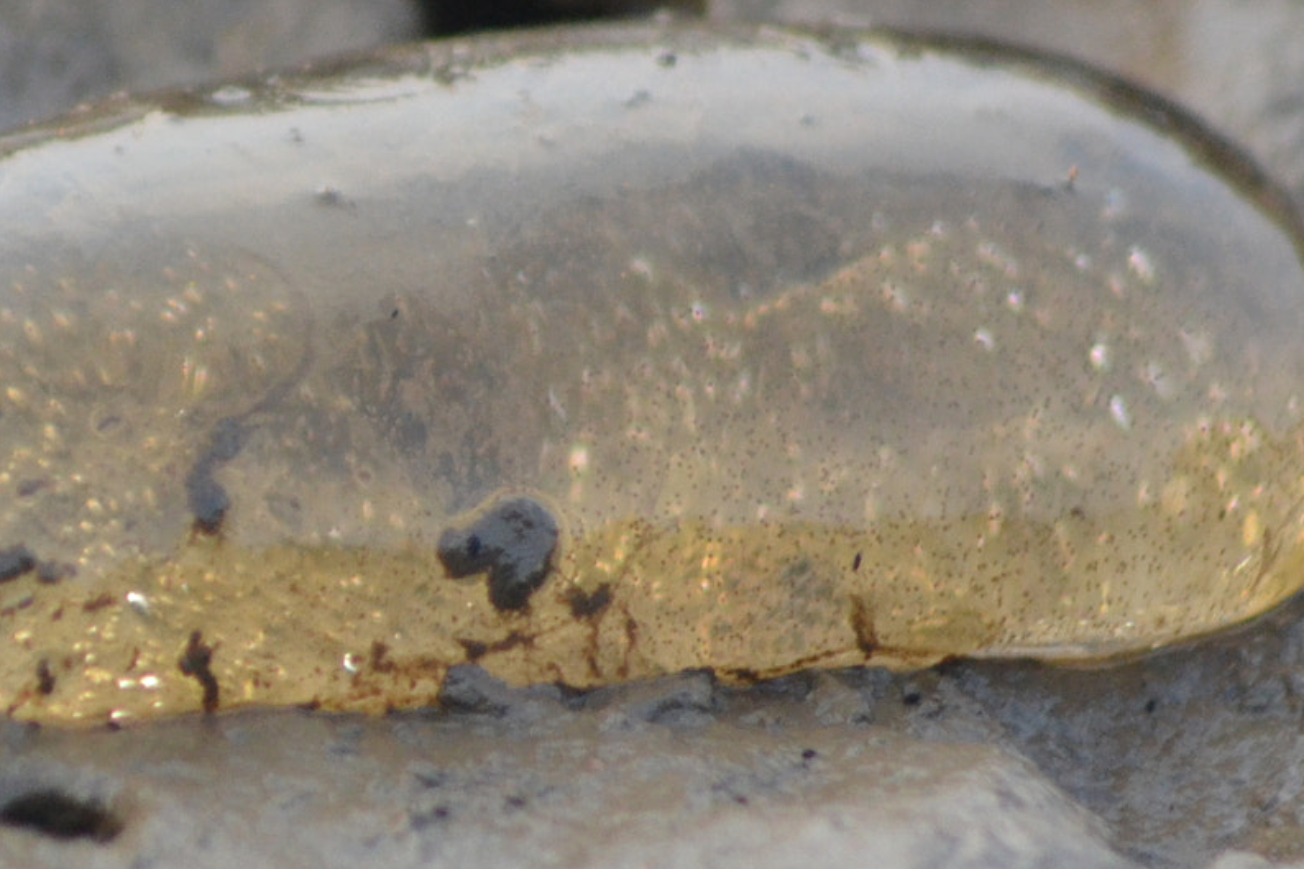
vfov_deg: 1.2
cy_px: 525
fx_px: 42043
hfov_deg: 1.8
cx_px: 135
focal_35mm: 1161
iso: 1800
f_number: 5.6
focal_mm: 300
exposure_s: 1/500
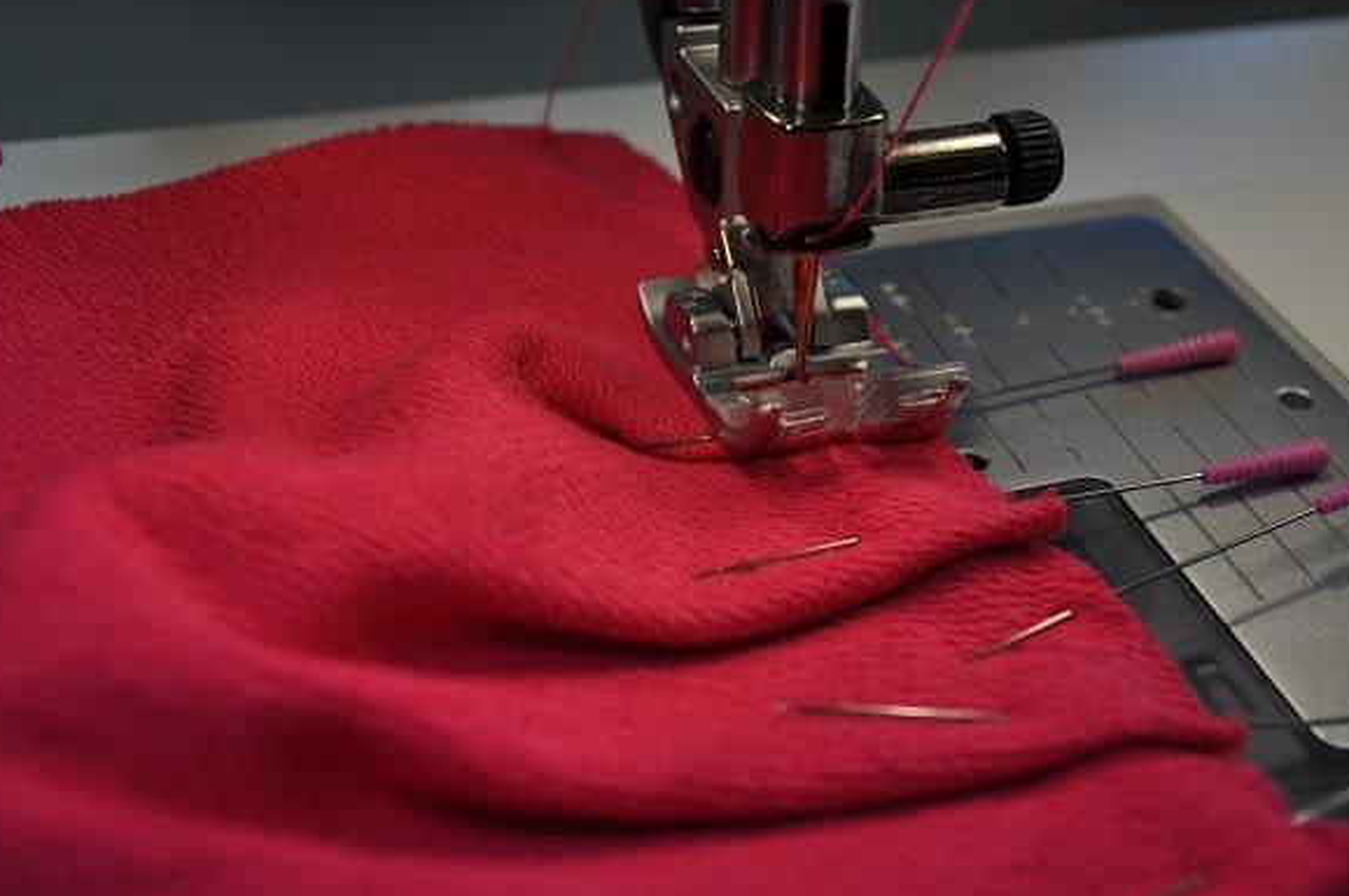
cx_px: 861
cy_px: 402
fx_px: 2021
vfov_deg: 25.0
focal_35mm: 54
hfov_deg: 36.6
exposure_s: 1/160
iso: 200
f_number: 6.3
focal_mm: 26
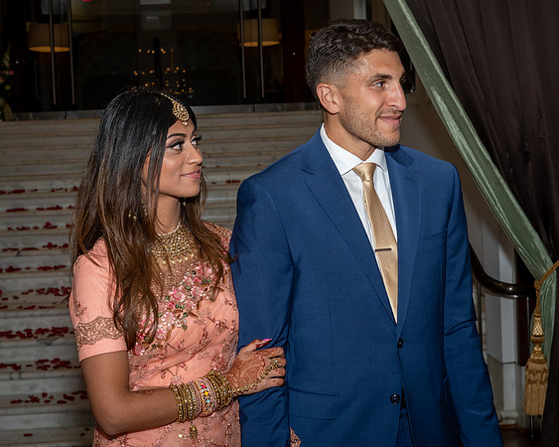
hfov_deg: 25.6
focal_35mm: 74
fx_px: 1229
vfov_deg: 20.6
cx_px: 280
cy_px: 224
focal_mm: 44
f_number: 7.1
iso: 500
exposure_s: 1/250
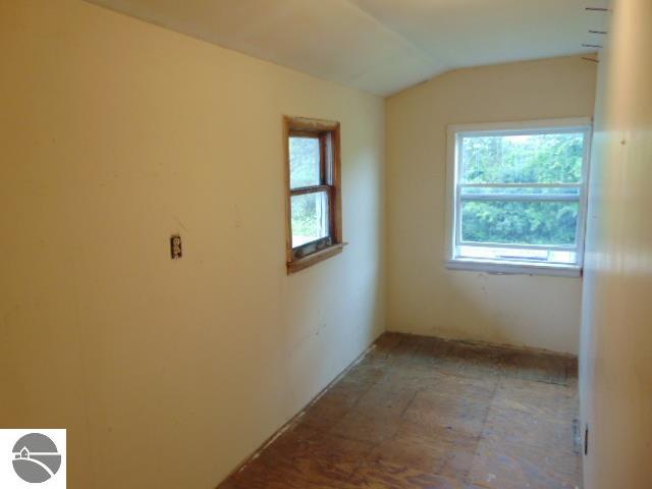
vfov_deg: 54.9
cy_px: 244
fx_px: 471
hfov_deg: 69.4
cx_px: 326
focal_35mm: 25
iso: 160
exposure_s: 1/30
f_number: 3
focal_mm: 4.5
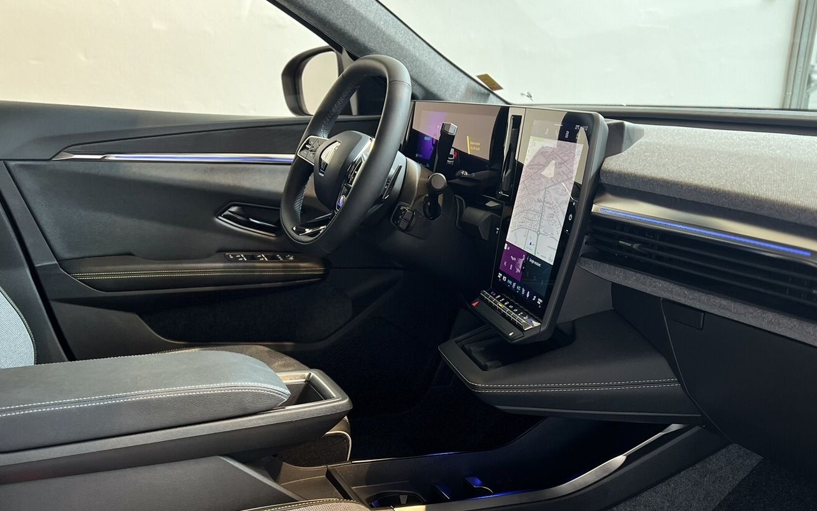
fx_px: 802
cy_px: 393
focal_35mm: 36
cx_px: 457
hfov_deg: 53.9
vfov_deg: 34.5
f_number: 1.5
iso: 125
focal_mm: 5.7
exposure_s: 1/92
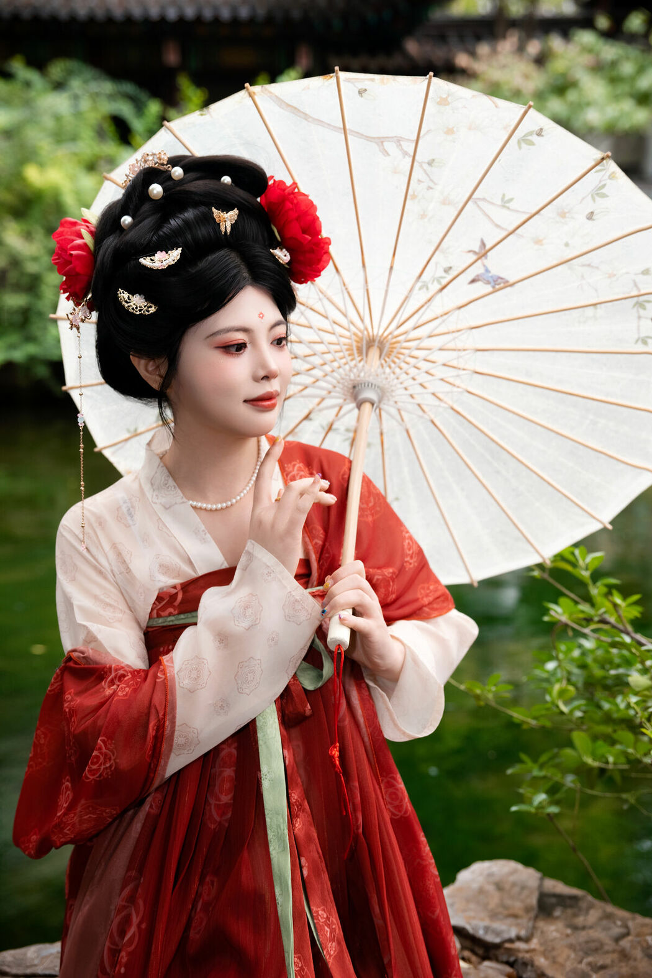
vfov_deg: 35.6
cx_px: 326
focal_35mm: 56
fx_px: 1521
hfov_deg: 24.2
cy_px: 489
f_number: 4
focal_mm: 56
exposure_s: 1/160
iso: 800
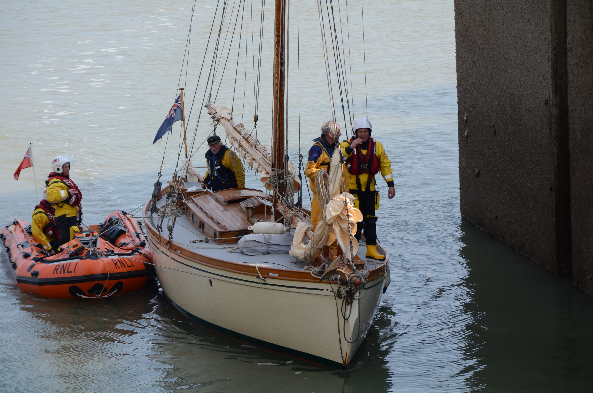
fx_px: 3082
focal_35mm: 188
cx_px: 296
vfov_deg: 7.3
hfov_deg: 11.0
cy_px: 196
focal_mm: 125
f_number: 6.3
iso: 500
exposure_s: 1/1000
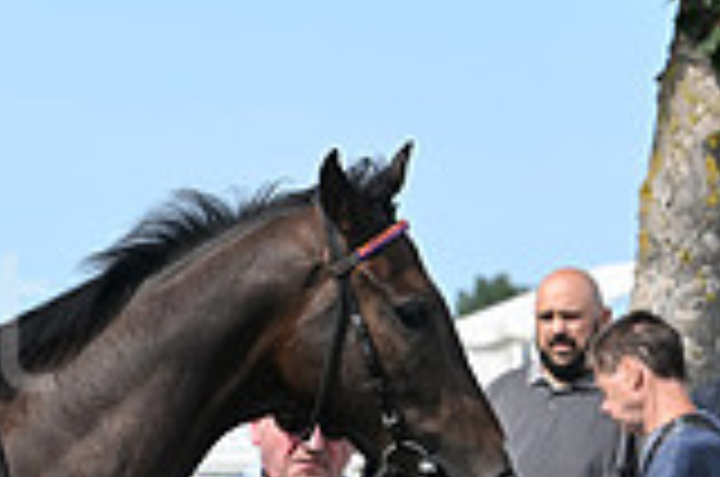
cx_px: -225
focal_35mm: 356
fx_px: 7106
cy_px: 610
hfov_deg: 5.8
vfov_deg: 3.8
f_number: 5.6
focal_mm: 98
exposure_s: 1/2000
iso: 400
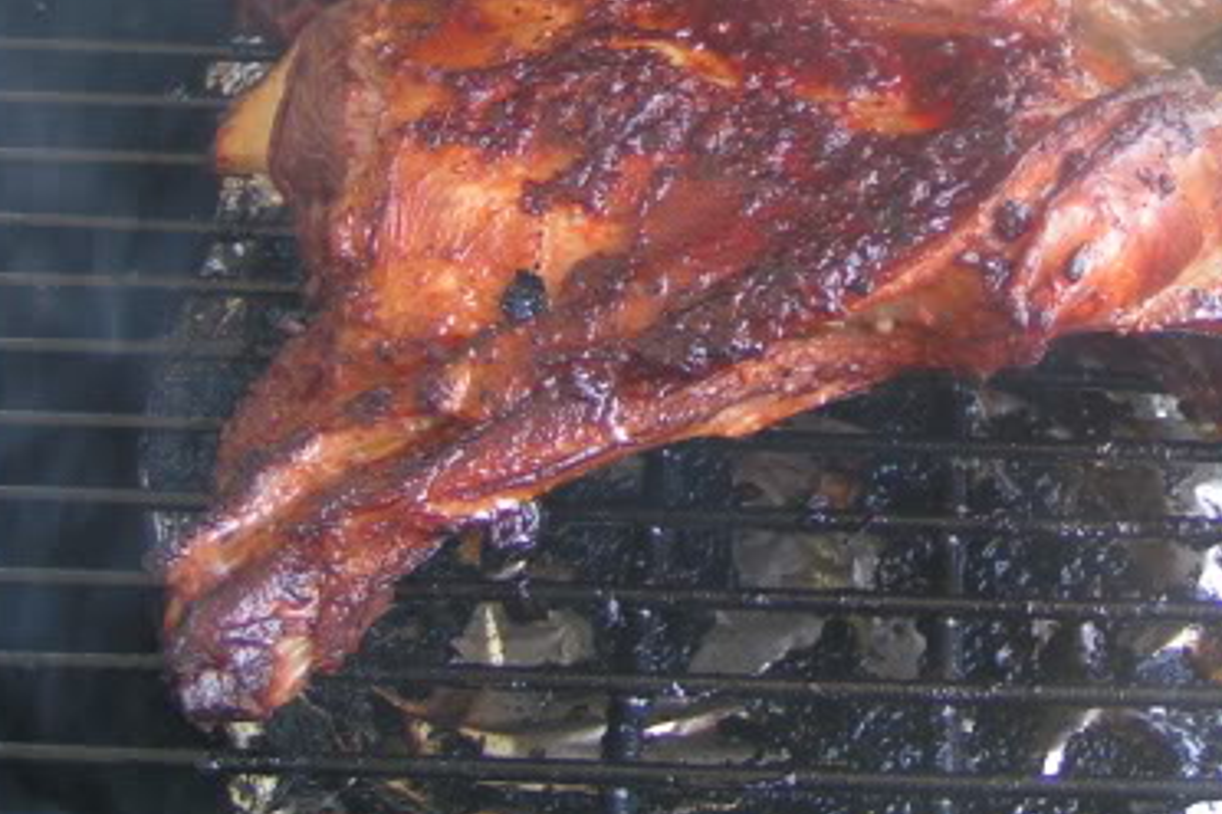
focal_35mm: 77
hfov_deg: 26.1
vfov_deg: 17.4
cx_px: 848
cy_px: 49
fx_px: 2614
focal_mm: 6.6
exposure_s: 1/60
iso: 80
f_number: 2.8
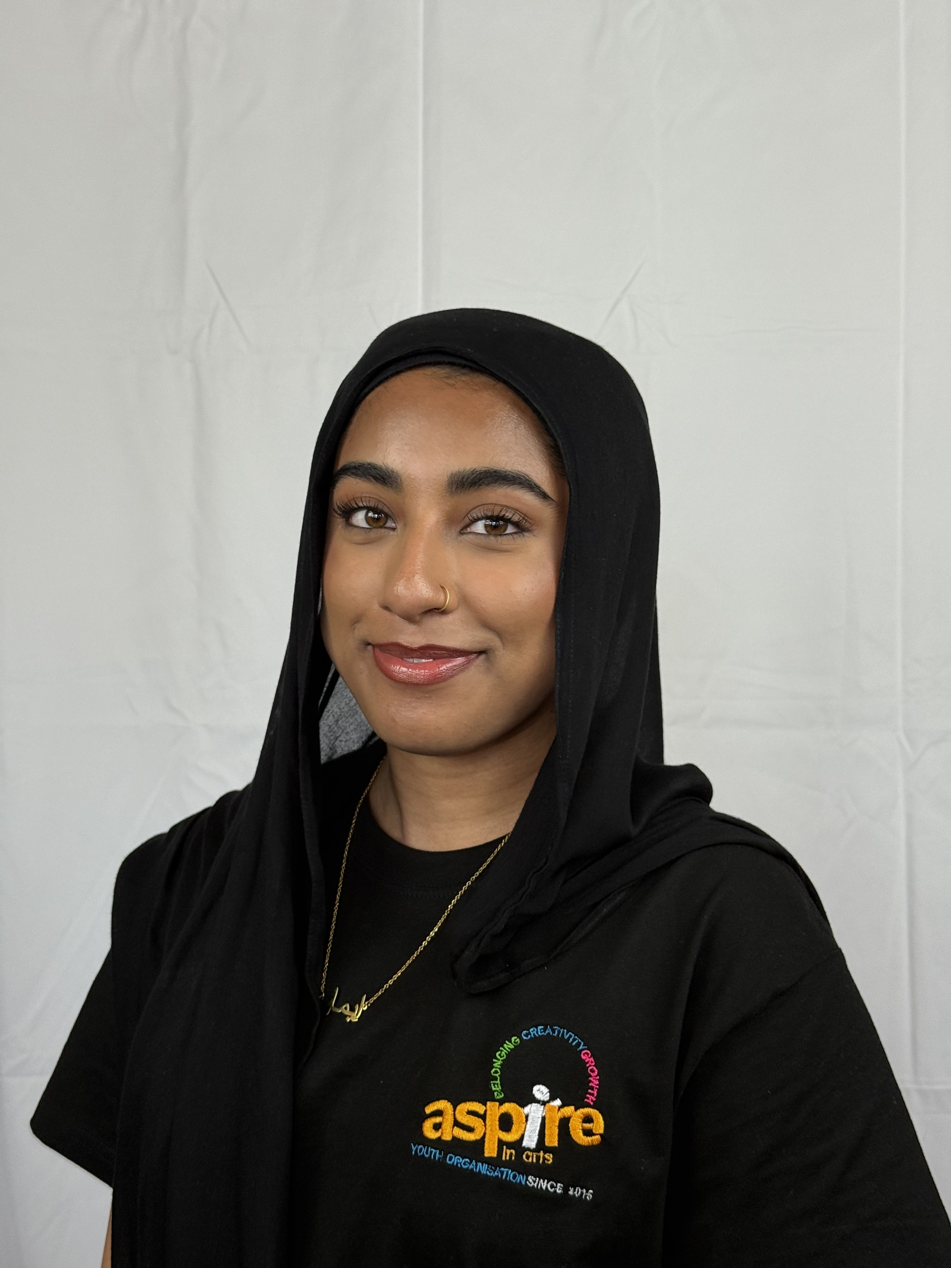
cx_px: 476
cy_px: 634
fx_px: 1758
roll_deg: -0.8
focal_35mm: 48
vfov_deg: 39.7
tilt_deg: -4.0
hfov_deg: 30.3
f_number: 1.78
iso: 64
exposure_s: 1/50
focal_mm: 6.76
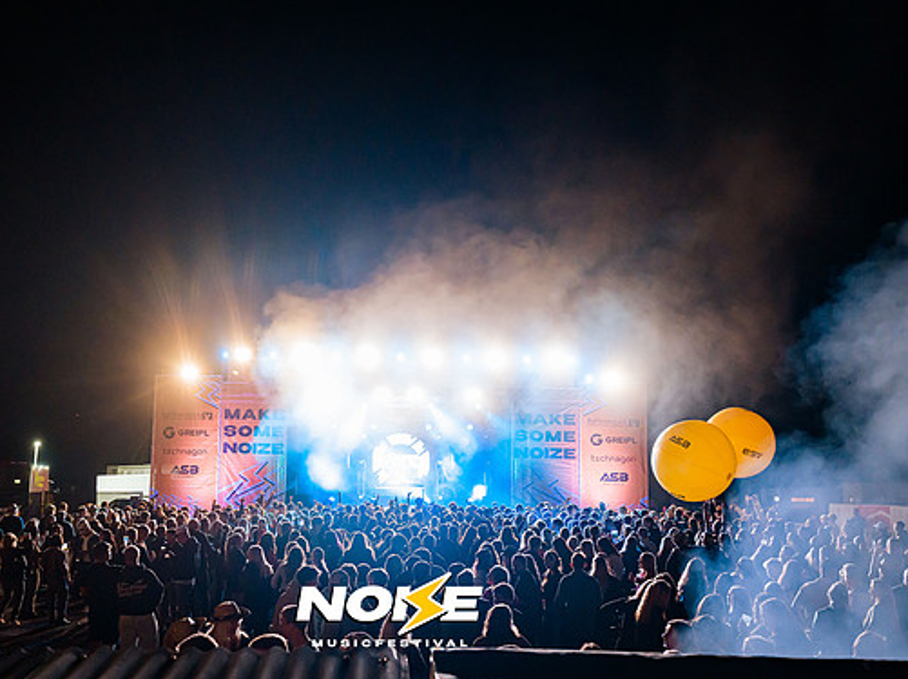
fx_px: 1022
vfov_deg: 36.8
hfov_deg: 47.8
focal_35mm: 39
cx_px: 390
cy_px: 343
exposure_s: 1/80
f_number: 4.5
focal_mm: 35
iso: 3200
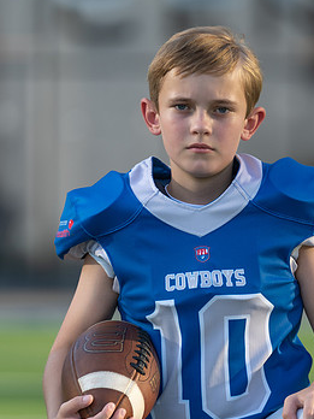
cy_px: 220
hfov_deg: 4.2
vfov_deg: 5.6
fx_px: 4294
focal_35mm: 355
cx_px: 262
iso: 100
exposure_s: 1/640
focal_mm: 174
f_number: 2.8
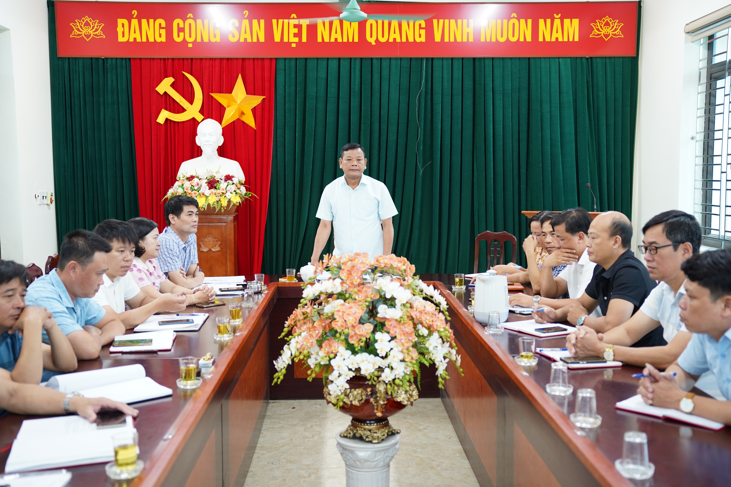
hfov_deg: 48.7
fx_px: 808
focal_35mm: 40
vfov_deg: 33.6
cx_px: 366
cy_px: 244
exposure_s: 1/40
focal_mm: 39.8
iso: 640
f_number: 2.8
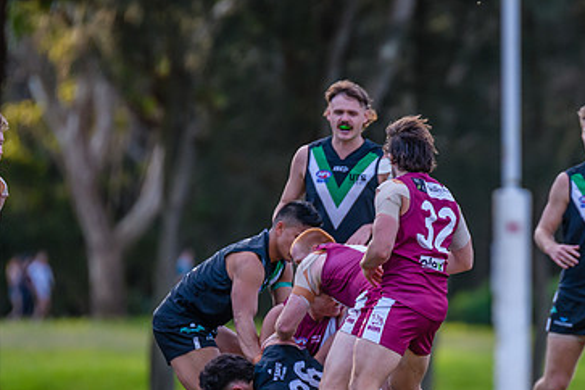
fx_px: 10887
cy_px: 325
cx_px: 410
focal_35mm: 670
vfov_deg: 2.1
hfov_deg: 3.1
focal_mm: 300
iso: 1400
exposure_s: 1/2500
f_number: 2.8
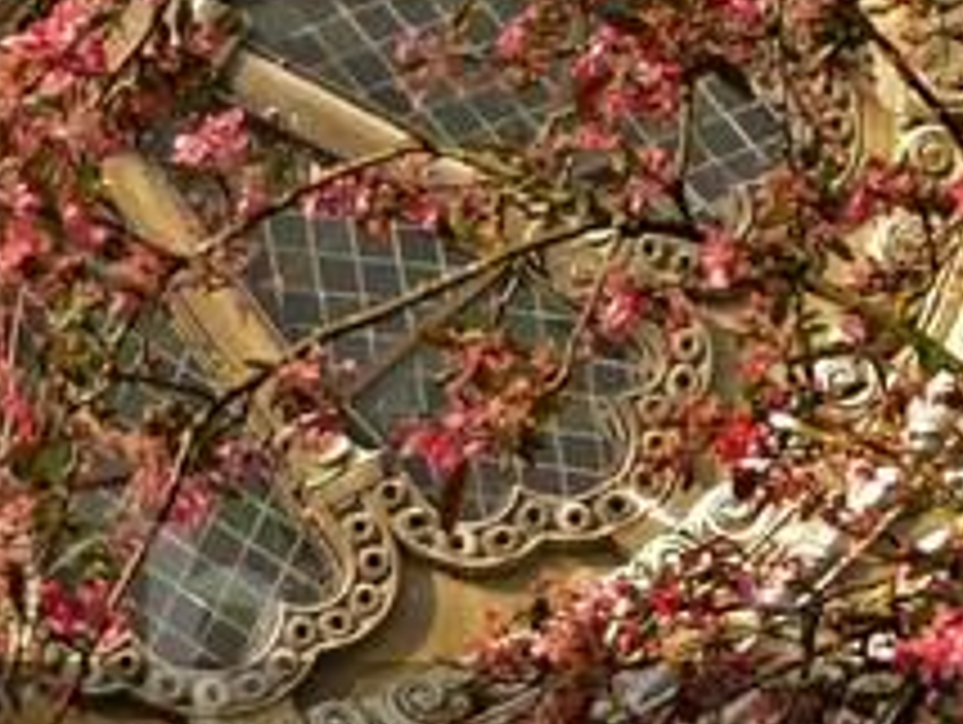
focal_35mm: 425
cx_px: -112
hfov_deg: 4.6
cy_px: -283
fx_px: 11837
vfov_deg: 3.5
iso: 80
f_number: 3.6
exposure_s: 1/400
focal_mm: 18.8
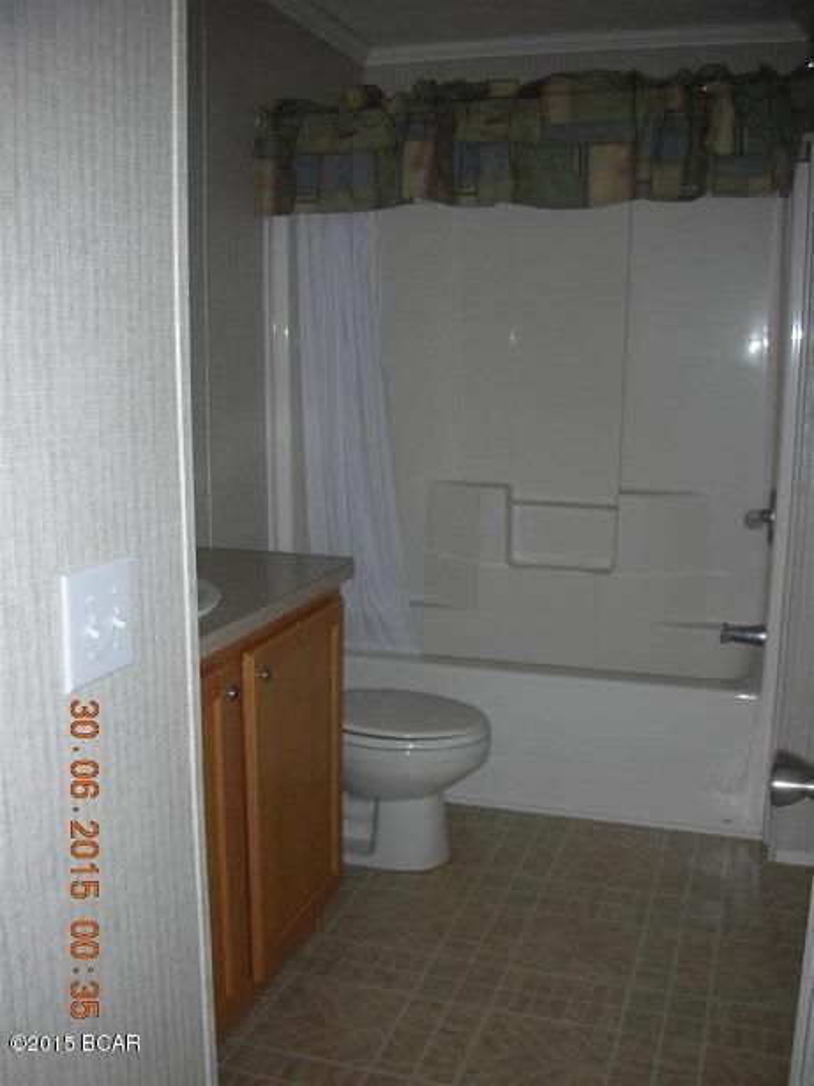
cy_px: 543
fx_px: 1098
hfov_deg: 40.7
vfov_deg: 52.6
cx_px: 407
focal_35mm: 35
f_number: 3
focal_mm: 5.8
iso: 61
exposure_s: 1/60.1
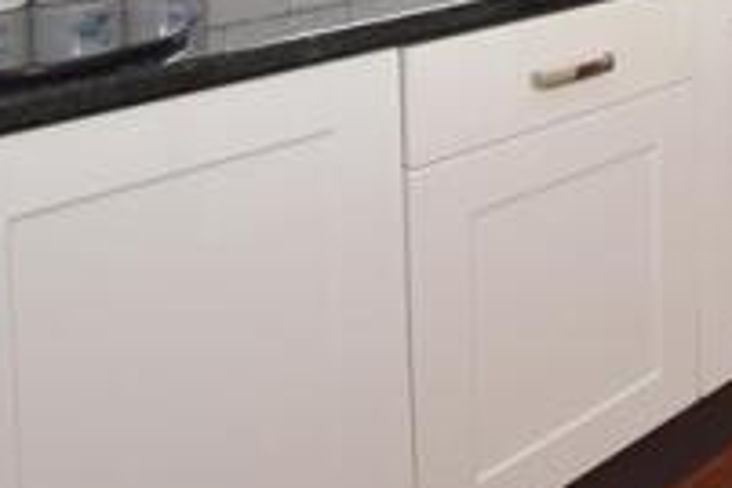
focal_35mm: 49
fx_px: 996
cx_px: 925
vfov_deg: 22.7
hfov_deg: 31.9
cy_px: -235
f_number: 5.6
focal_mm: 10
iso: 400
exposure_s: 1/60
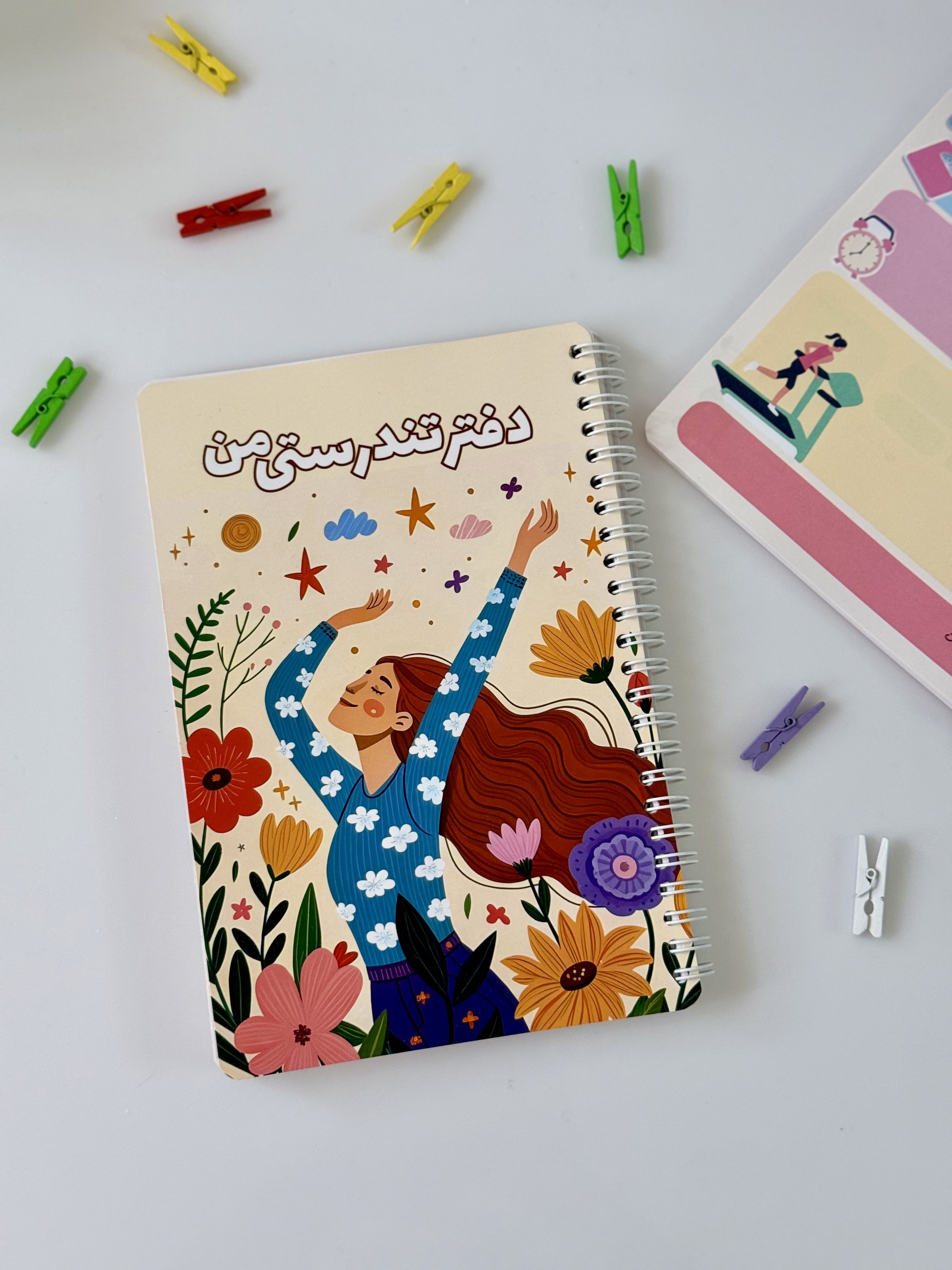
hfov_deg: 30.3
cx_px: 476
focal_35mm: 48
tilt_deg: -81.3
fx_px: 1760
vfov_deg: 39.7
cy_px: 635
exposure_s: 1/100
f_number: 1.78
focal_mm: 6.76
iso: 125
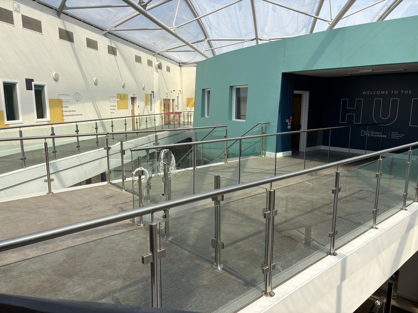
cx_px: 209
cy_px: 156
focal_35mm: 26
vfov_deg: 53.1
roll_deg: +1.1
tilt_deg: -10.7
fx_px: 314
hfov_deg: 67.3
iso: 50
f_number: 1.6
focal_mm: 5.96
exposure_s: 1/2012
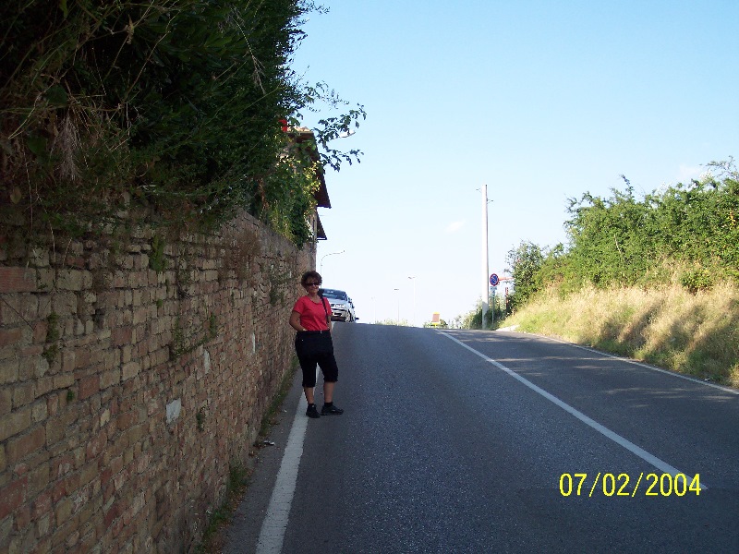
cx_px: 370
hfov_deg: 49.0
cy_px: 277
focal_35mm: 38
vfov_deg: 37.7
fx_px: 811
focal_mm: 8
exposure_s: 1/700
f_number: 2.8
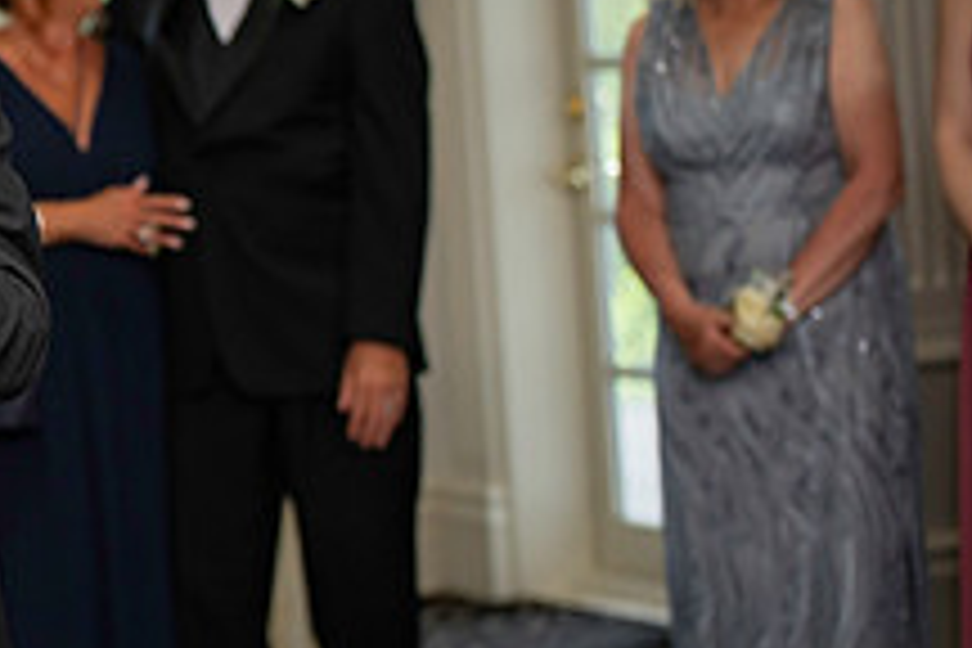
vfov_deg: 7.3
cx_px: -284
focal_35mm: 188
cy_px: 266
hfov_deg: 10.7
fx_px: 5076
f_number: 2.8
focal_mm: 70
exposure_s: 1/125
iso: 640
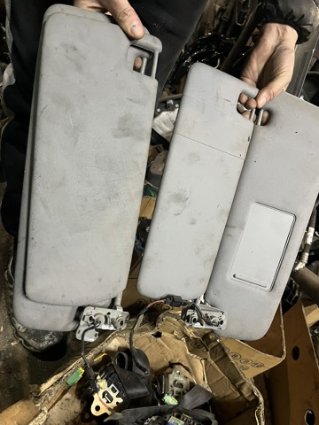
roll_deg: -30.0
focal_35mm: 26
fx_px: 319
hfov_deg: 53.1
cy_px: 212
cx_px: 160
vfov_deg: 67.3
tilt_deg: -38.4
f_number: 1.6
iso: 500
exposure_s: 1/33
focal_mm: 5.1
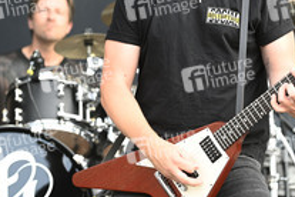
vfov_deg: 5.7
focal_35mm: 240
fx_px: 1967
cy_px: 40
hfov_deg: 8.6
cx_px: 180
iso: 320
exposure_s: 1/400
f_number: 3.2
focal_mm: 110
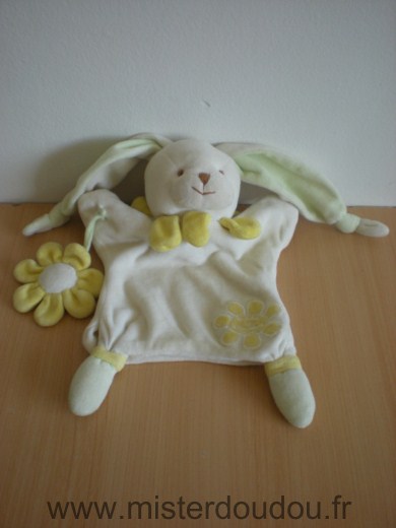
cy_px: 264
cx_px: 198
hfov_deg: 37.7
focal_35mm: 38
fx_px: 580
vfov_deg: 49.0
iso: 158
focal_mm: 6.3
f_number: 3.1
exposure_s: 1/58.8
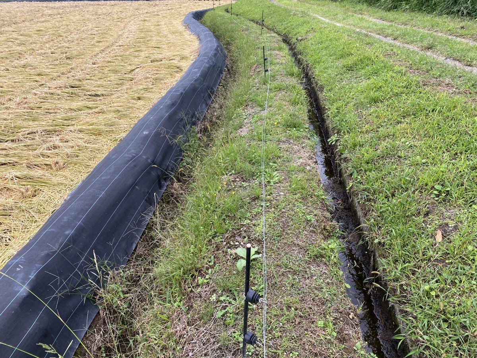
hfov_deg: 67.3
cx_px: 238
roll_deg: +0.8
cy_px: 179
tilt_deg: -30.1
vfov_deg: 53.1
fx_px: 358
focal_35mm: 26
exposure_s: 1/122
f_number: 1.8
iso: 40
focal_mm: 4.25
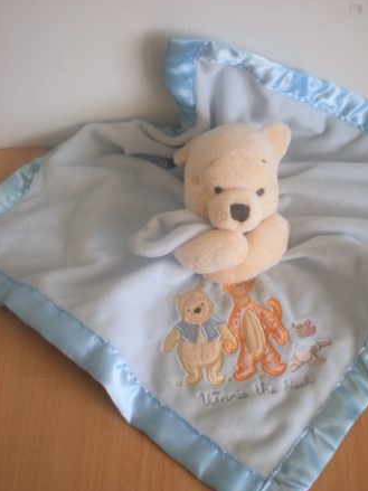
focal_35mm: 45
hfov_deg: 32.1
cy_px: 261
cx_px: 214
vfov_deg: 42.1
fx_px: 638
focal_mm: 6.3
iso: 91
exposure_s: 1/52.8
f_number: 3.1
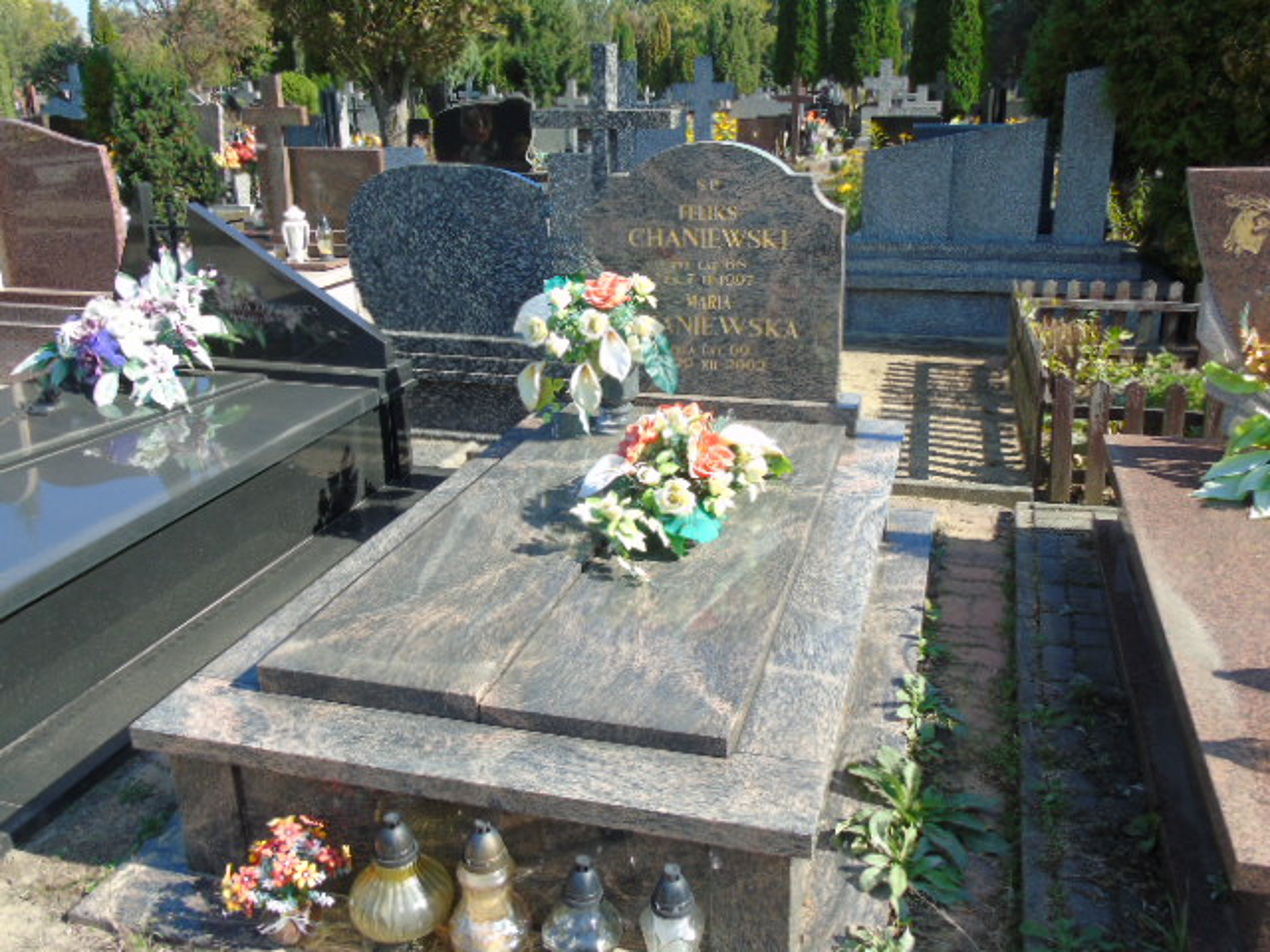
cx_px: 635
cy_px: 476
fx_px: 1064
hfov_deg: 61.7
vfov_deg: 48.2
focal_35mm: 29
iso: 80
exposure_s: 1/320
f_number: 3.6
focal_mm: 5.2
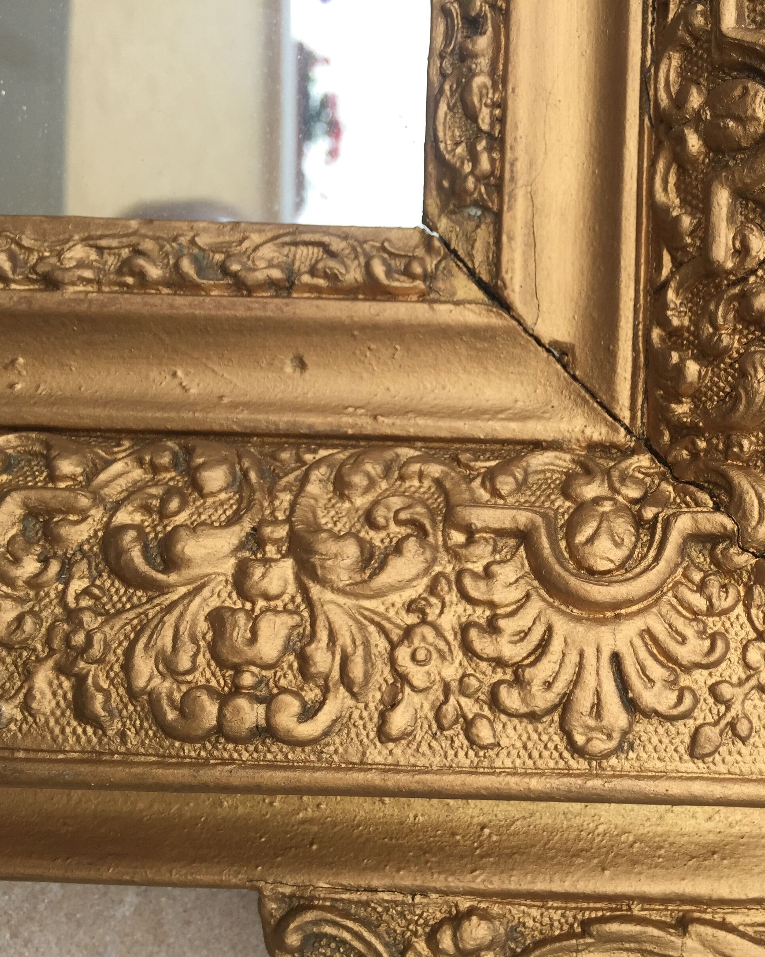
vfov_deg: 47.9
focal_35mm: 38
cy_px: 481
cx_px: 608
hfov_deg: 37.8
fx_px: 1075
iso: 32
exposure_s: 1/608
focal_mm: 4.15
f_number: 2.2
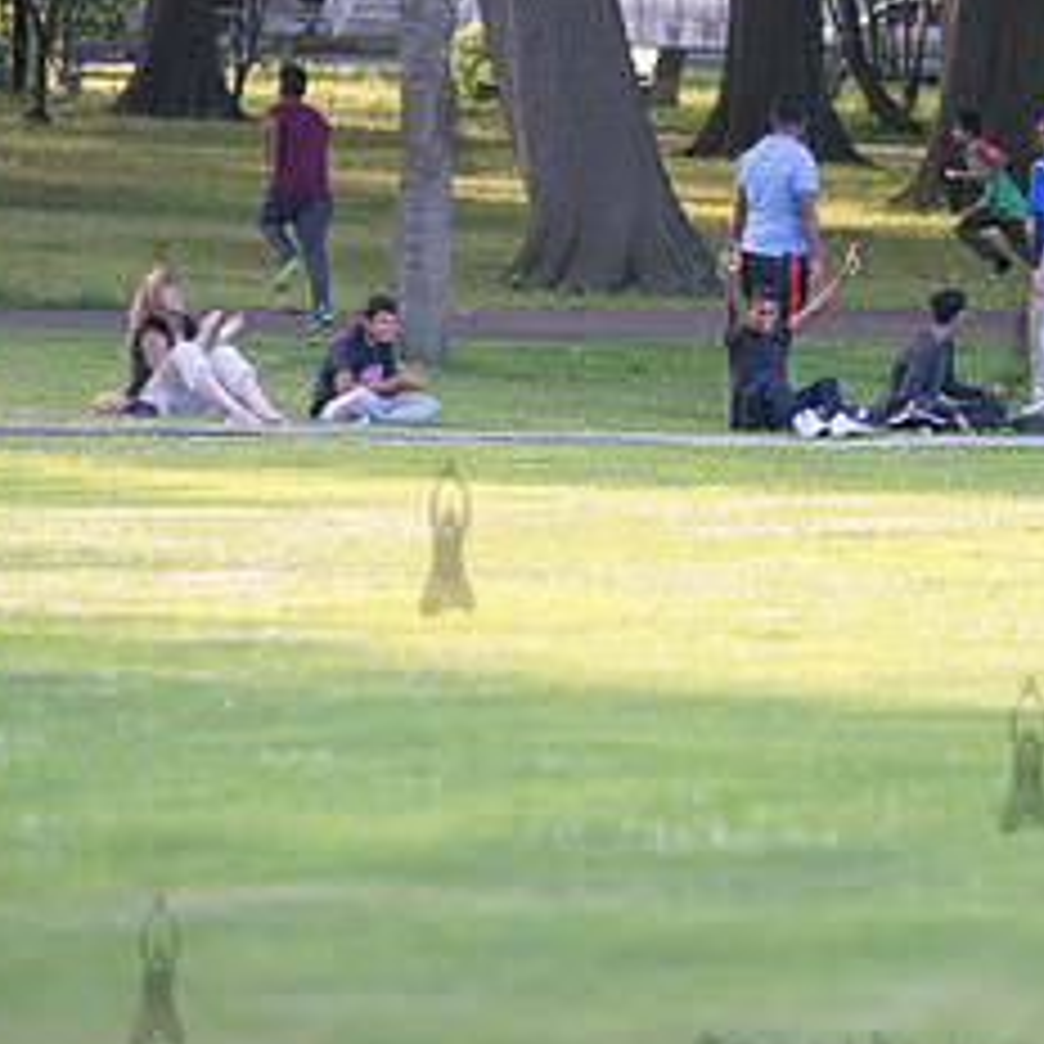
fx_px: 13410
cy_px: 317
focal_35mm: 393
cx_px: 1026
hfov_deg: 4.5
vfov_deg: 4.5
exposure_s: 1/800
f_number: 2.8
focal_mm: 185
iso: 400
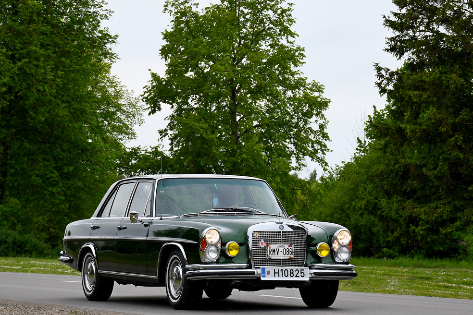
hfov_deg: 18.4
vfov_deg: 12.3
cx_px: 224
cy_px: 139
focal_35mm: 111
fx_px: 1458
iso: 400
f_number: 6.3
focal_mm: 56
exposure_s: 1/640
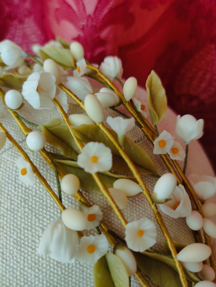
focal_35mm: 25
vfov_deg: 69.4
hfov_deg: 54.9
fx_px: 208
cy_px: 144
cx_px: 108
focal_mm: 5.43
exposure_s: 1/100
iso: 127
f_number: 1.89
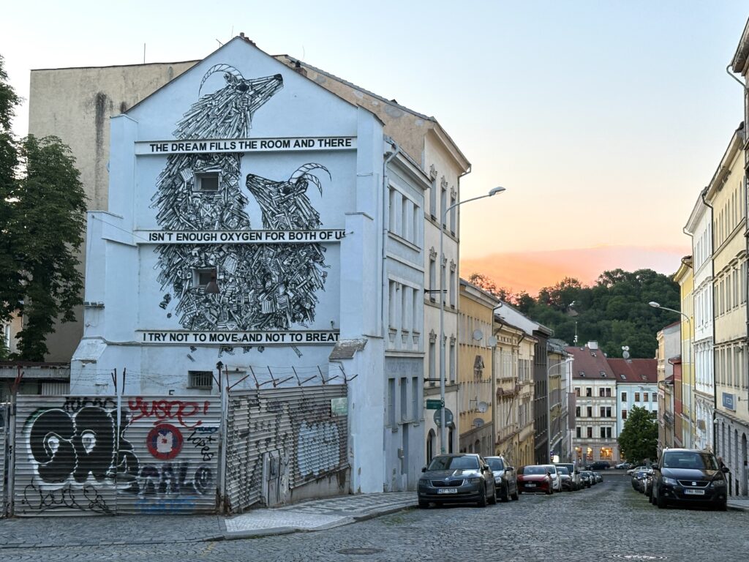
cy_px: 281
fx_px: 1125
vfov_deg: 28.0
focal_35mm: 52
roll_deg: +0.2
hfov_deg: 36.8
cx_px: 374
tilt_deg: +4.7
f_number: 1.6
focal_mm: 5.96
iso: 160
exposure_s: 1/49
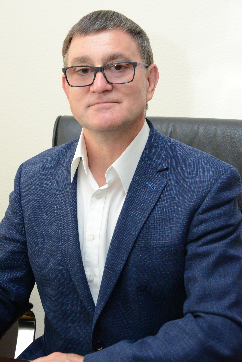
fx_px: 655
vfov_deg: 30.9
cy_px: 181
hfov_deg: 20.9
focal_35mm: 65
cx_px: 121
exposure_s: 1/60
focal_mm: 65
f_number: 8
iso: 2500
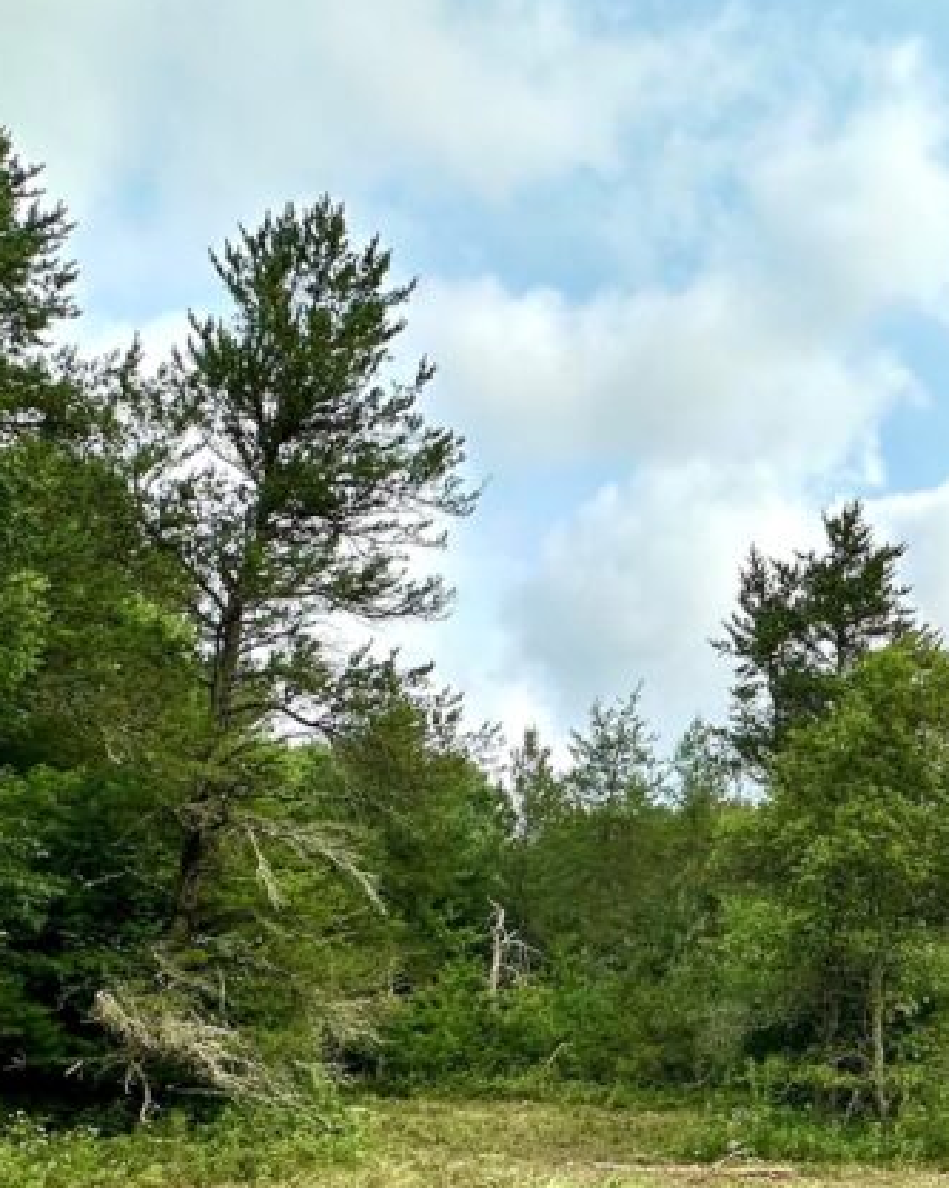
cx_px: 953
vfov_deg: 50.0
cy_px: 852
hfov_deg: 37.6
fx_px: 1230
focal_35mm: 35
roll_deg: +0.7
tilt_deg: +6.5
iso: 40
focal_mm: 2.22
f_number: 2.2
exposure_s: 1/2212
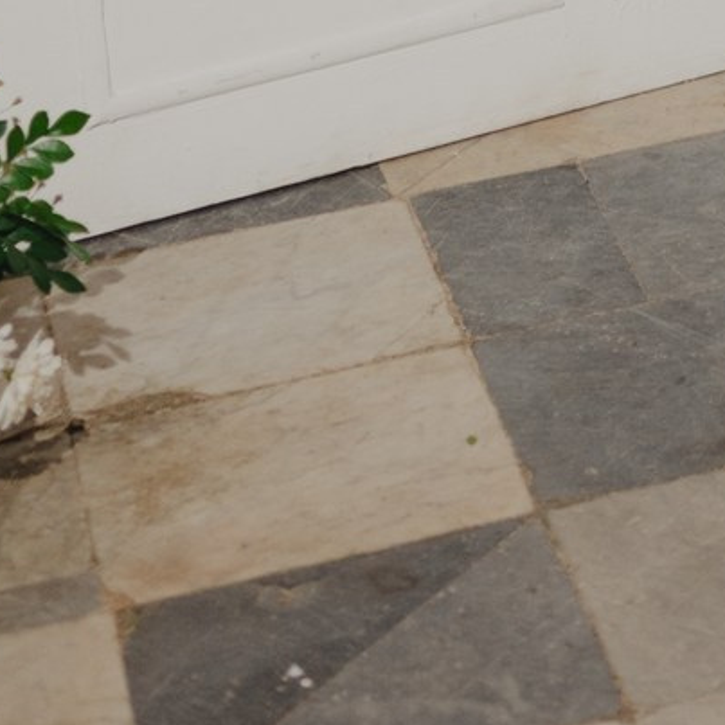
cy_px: -1484
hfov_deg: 9.0
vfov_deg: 7.9
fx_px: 4478
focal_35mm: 189
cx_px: 1194
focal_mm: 35
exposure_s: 1/200
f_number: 2.2
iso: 250
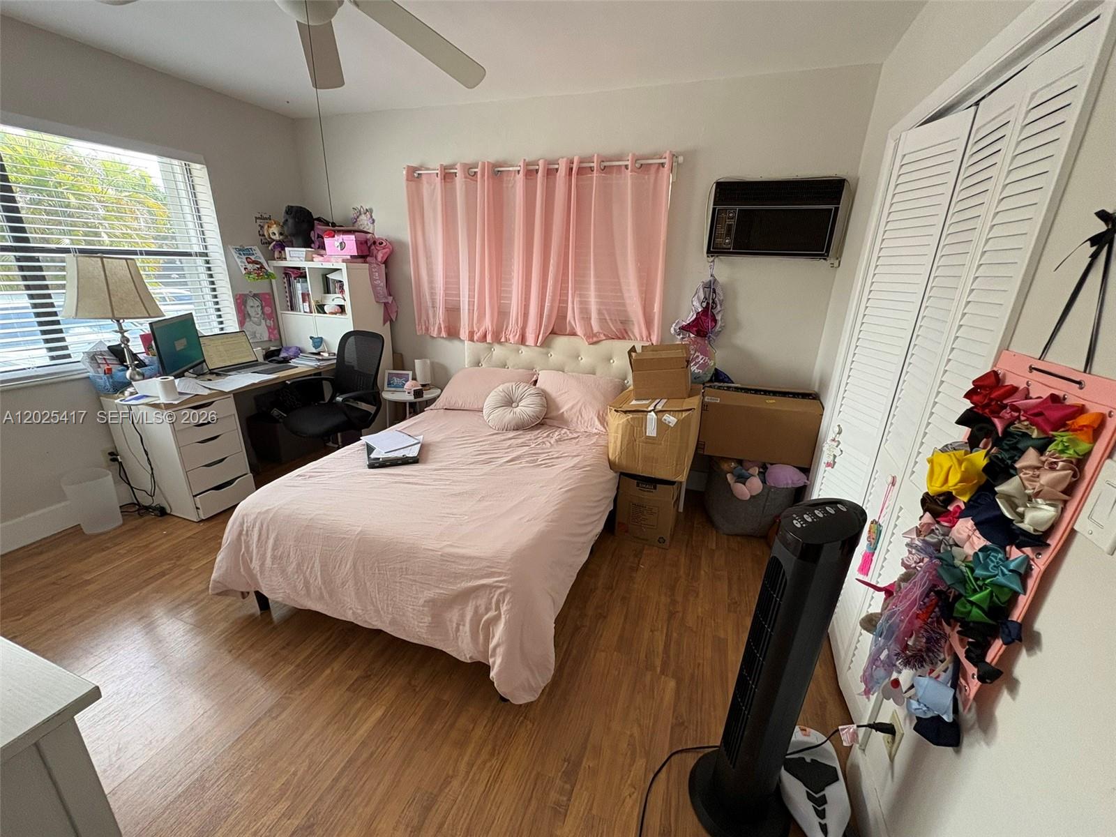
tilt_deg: -19.0
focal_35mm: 14
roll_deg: -1.5
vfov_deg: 85.7
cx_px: 558
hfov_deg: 102.1
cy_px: 418
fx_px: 451
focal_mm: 2.22
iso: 200
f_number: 2.2
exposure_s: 1/99
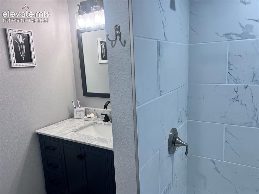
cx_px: 130
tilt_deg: -11.0
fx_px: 194
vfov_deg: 53.0
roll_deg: +3.4
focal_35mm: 26
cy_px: 97
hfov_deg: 67.3
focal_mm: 5.7
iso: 50
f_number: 1.5
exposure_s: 1/120
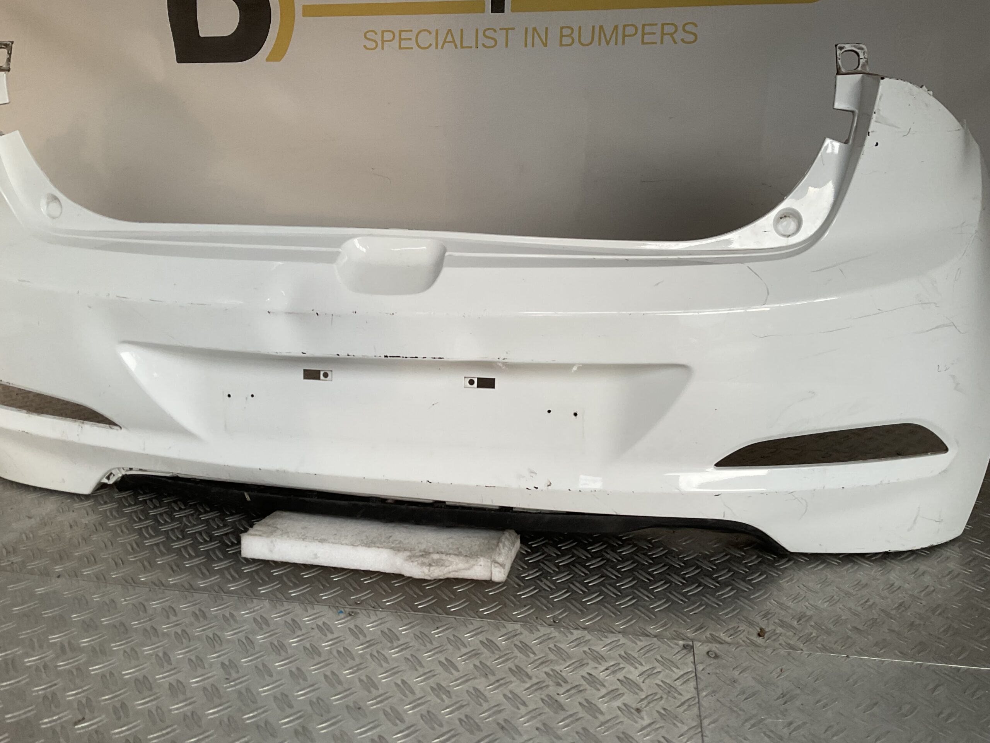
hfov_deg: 61.7
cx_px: 495
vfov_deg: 48.2
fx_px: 829
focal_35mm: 29
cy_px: 372
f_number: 1.8
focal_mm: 3
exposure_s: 1/120
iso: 32
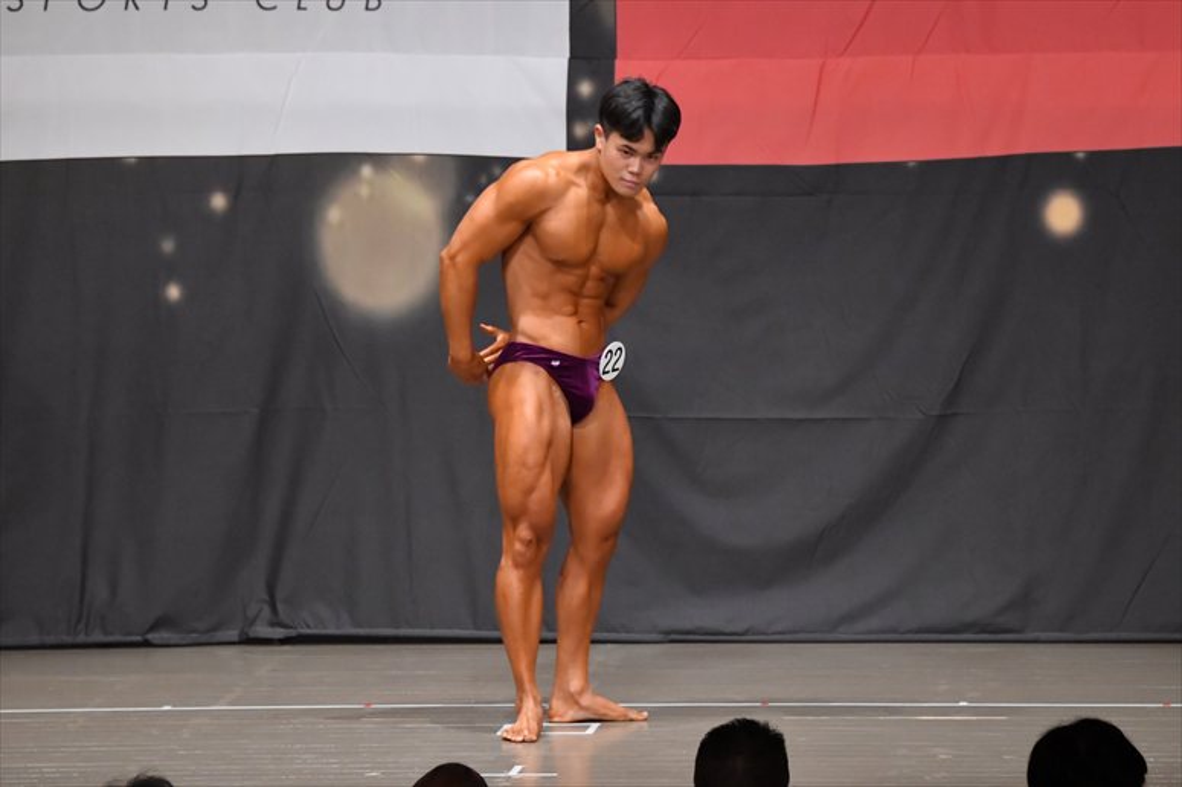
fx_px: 7384
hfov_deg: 9.2
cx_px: 591
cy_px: 394
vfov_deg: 6.1
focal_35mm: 225
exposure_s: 1/400
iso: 6400
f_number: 5.6
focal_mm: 150
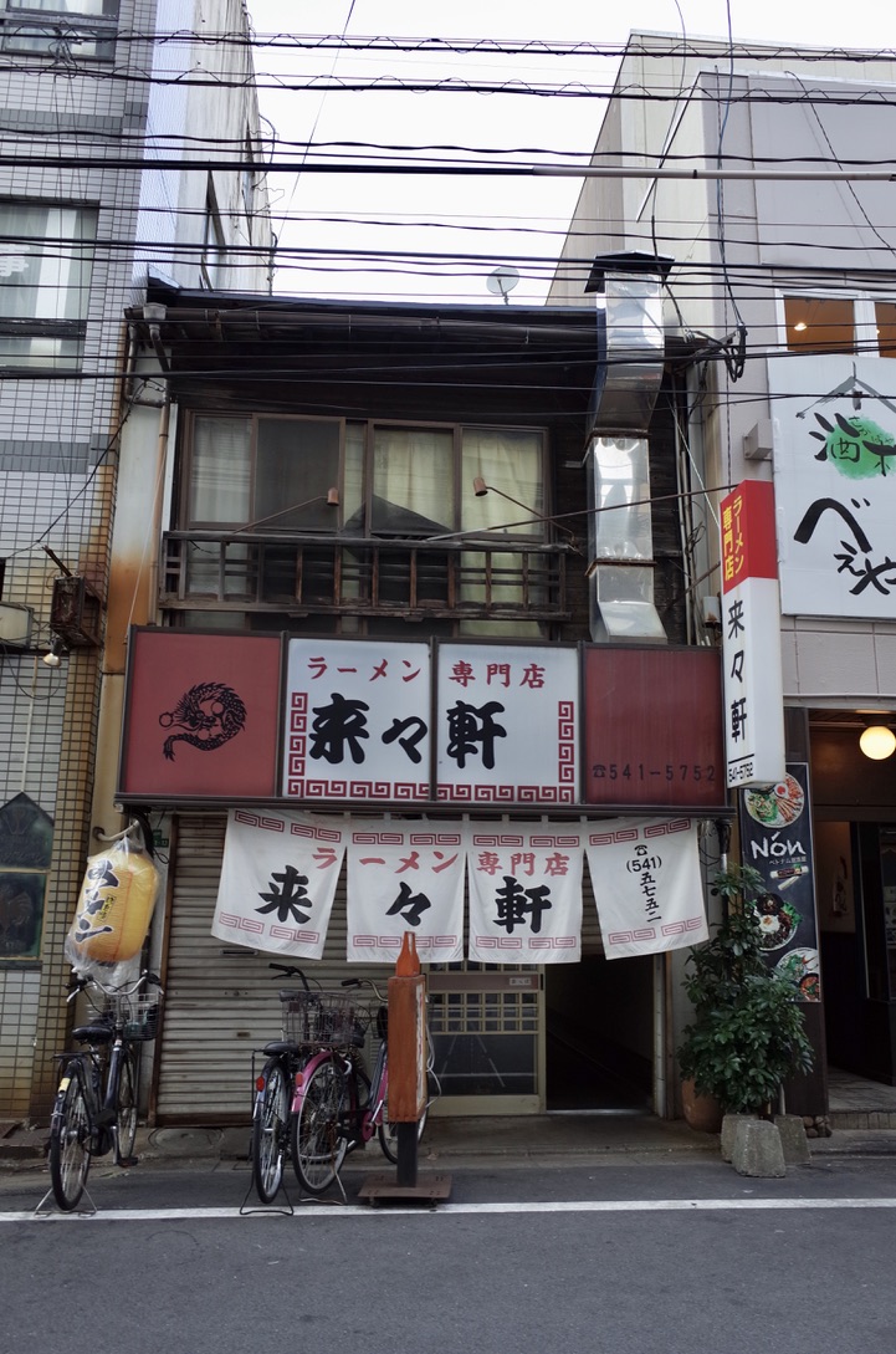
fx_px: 1050
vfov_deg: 65.6
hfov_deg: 46.2
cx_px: 448
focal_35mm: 28
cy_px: 677
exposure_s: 1/60
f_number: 3.5
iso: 100
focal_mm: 18.3
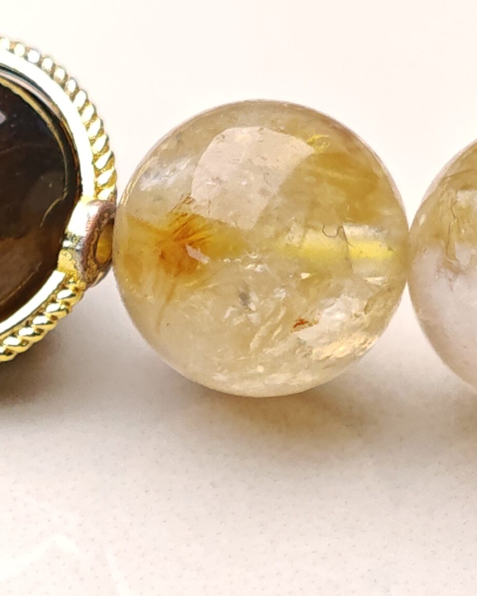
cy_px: 170
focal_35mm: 287
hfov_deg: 5.4
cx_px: -74
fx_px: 5066
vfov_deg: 6.7
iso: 160
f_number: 1.8
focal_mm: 11.5
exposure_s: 1/1509
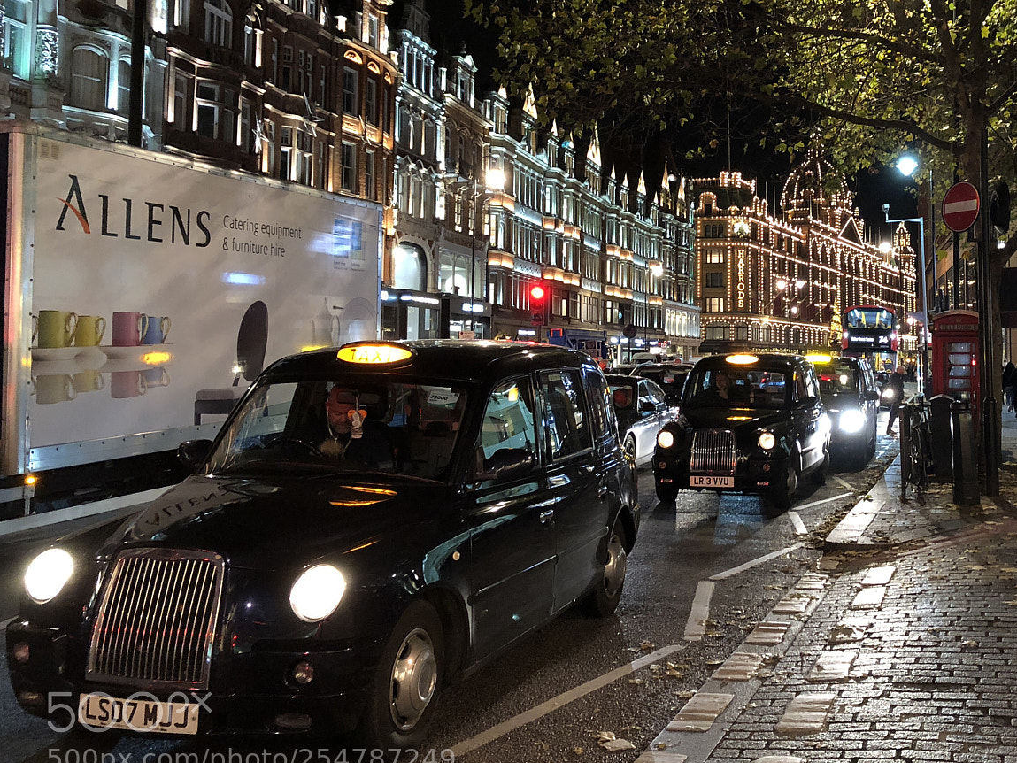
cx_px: 700
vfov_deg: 36.7
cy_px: 297
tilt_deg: +5.0
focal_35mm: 39
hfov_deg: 46.9
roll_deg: +0.2
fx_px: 1146
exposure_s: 1/7
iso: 80
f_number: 1.8
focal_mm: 4
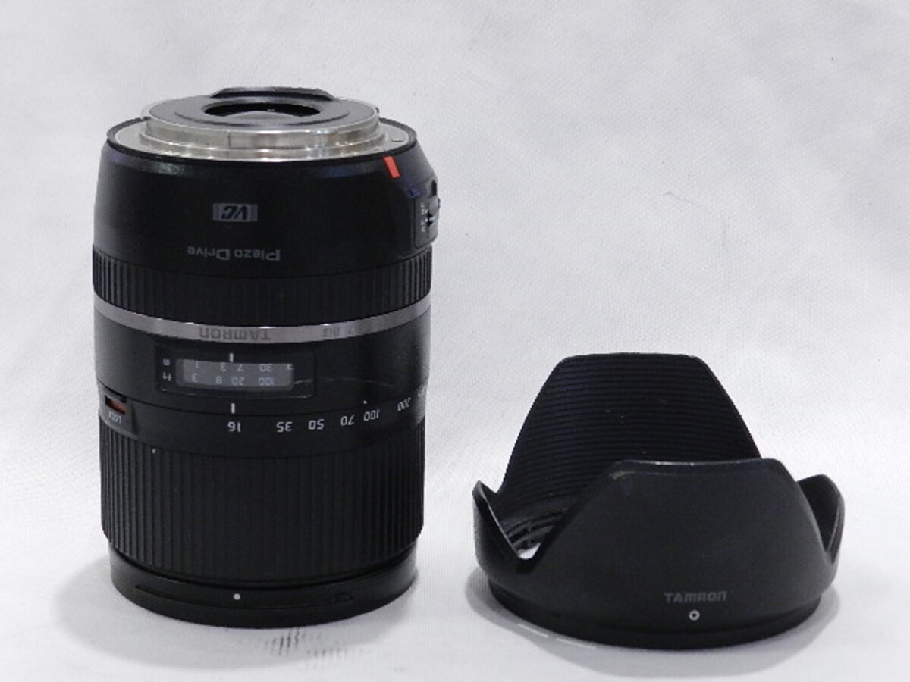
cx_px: 455
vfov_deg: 17.6
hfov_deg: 23.3
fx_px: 2208
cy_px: 341
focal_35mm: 84
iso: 800
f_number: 4.4
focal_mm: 14.9
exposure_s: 1/60
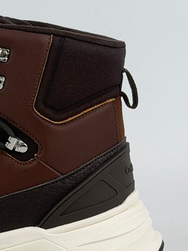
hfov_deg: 9.3
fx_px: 1138
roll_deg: +0.4
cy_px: 83
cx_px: -49
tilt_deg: -3.5
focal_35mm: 157
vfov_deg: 12.6
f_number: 1.78
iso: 50
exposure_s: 1/157
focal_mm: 6.76
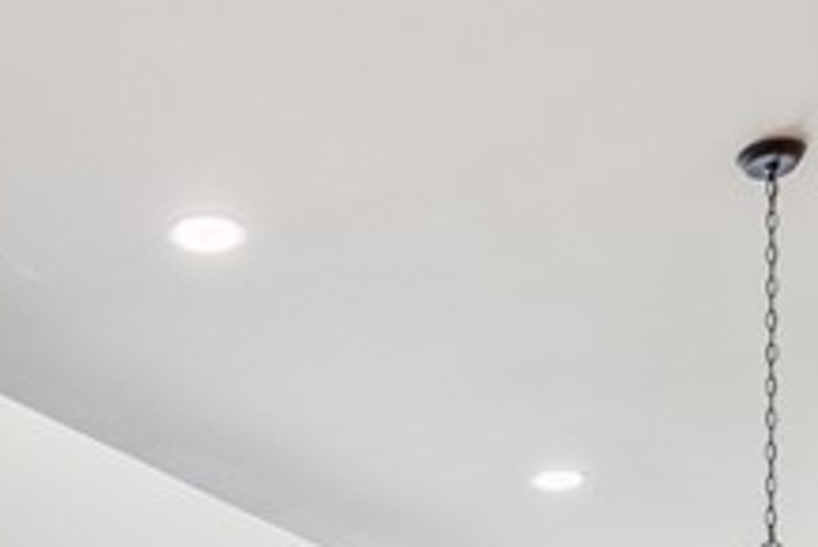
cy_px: 1053
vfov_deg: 15.8
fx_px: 1592
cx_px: 181
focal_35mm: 70
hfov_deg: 28.3
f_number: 8
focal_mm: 14
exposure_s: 1/125
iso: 250
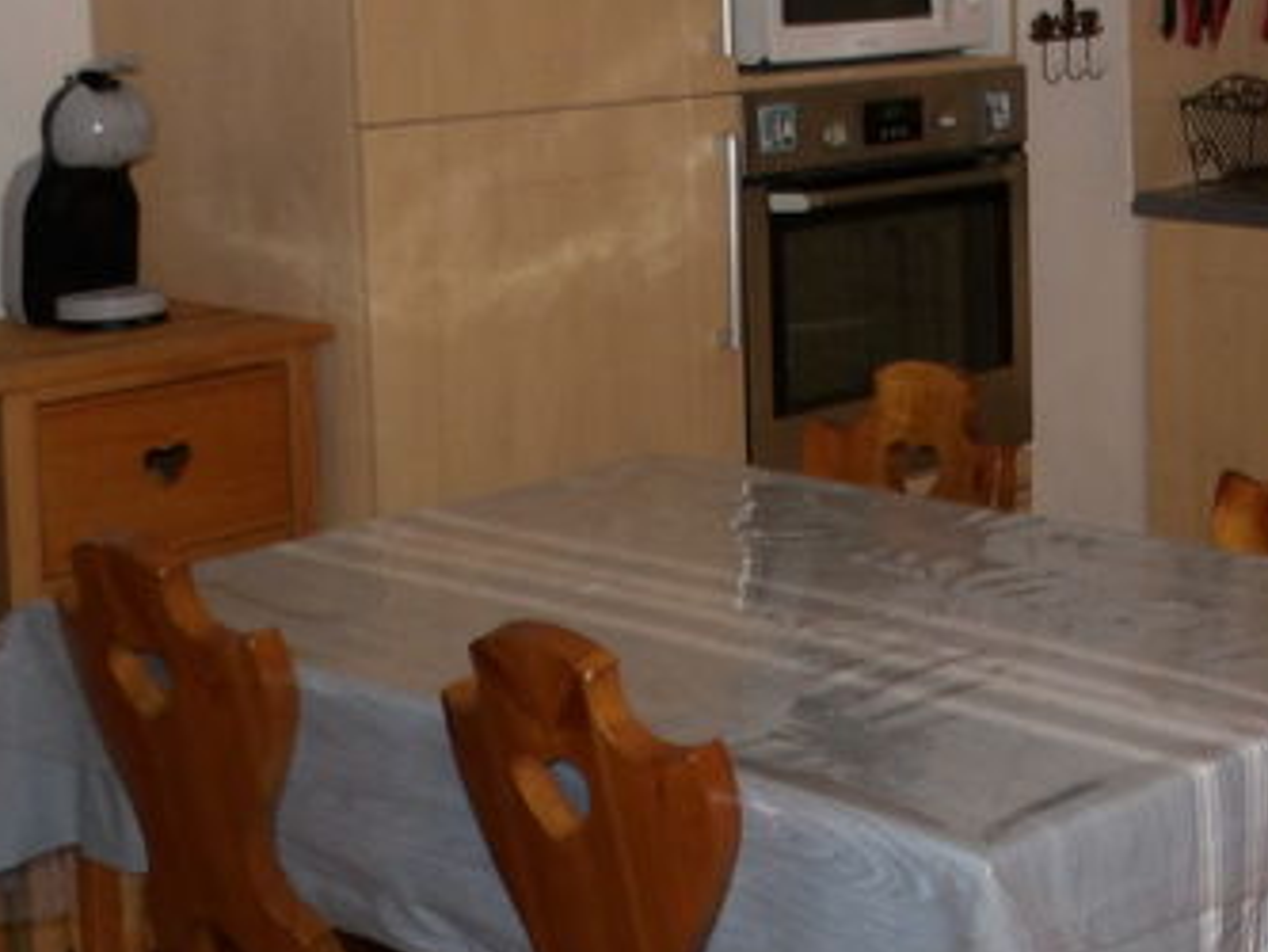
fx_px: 2638
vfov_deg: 20.2
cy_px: 168
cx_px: 1215
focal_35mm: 72
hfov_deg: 25.9
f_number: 4.1
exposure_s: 1/15
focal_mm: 4.3
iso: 200
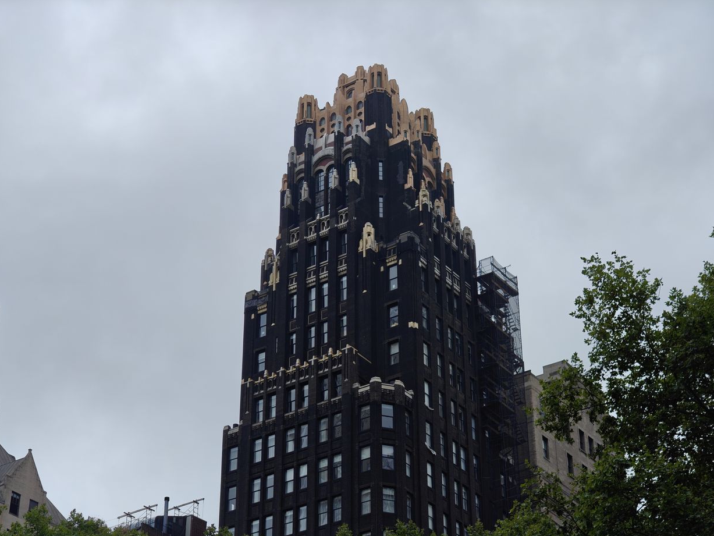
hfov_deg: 26.7
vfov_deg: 20.2
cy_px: 277
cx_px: 360
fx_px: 1506
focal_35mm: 73
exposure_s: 1/1229
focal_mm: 13.3
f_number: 2.6
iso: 50
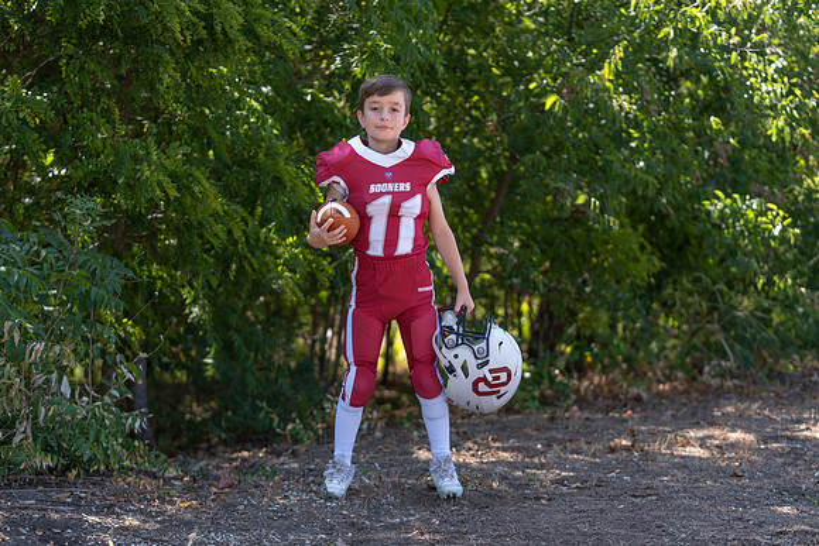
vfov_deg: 18.9
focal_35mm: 72
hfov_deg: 28.1
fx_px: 1638
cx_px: 410
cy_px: 273
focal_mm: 72
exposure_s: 1/320
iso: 80
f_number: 2.8
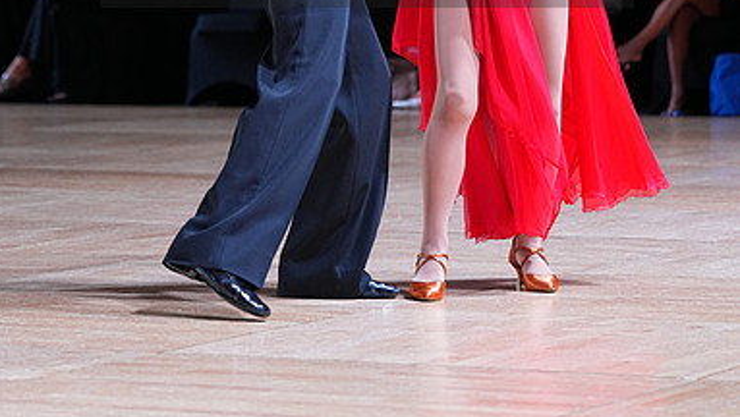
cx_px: 368
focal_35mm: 214
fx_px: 4202
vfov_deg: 5.7
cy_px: -56
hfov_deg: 10.1
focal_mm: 135
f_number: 4
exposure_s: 1/400
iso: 1600
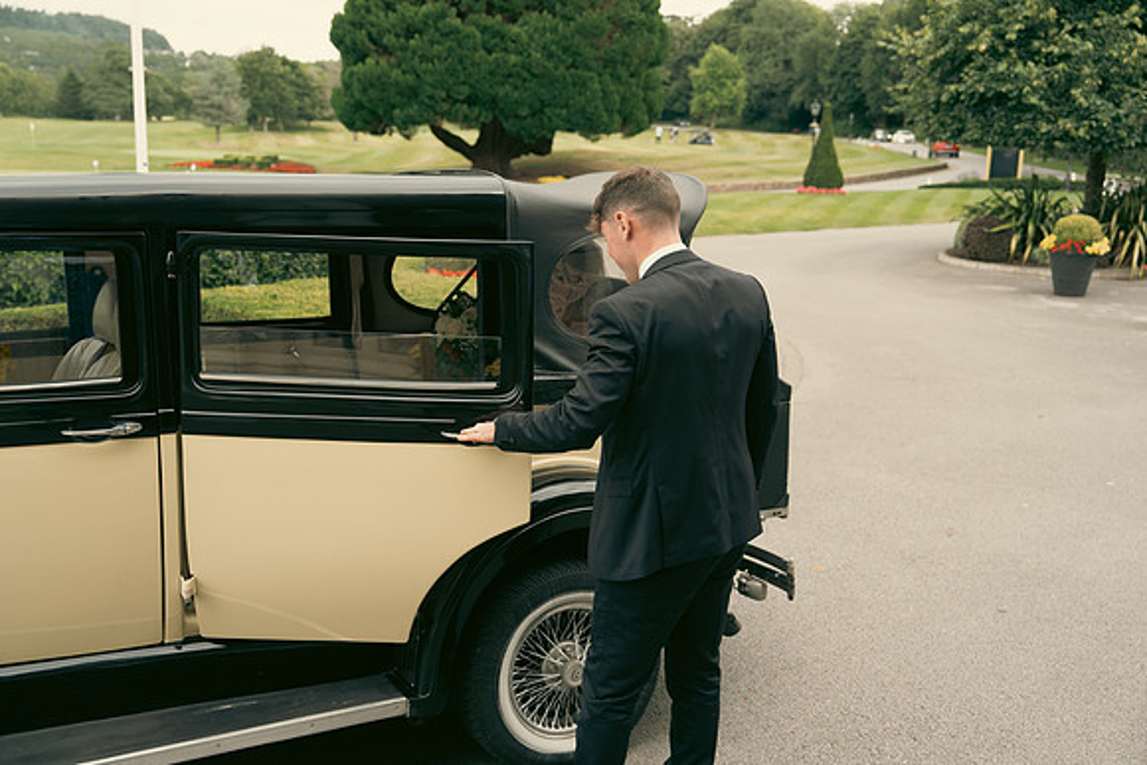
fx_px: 1147
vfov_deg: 36.9
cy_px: 382
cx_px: 574
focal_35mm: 36
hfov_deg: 53.1
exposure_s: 1/500
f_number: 3.5
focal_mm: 36
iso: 320
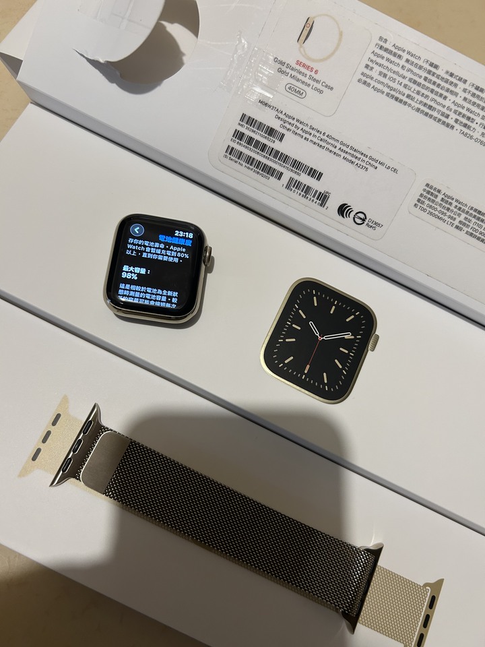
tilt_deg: -71.5
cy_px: 324
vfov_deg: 67.3
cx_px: 242
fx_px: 486
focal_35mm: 26
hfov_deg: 53.1
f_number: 1.5
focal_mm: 5.7
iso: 160
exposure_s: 1/60
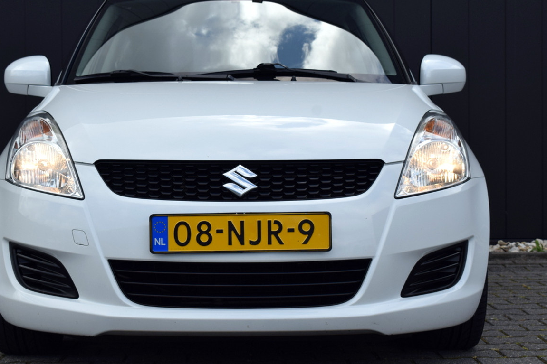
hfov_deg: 27.7
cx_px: 236
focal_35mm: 73
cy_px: 163
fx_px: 1109
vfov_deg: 18.7
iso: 200
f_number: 9
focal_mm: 40
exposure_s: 1/320
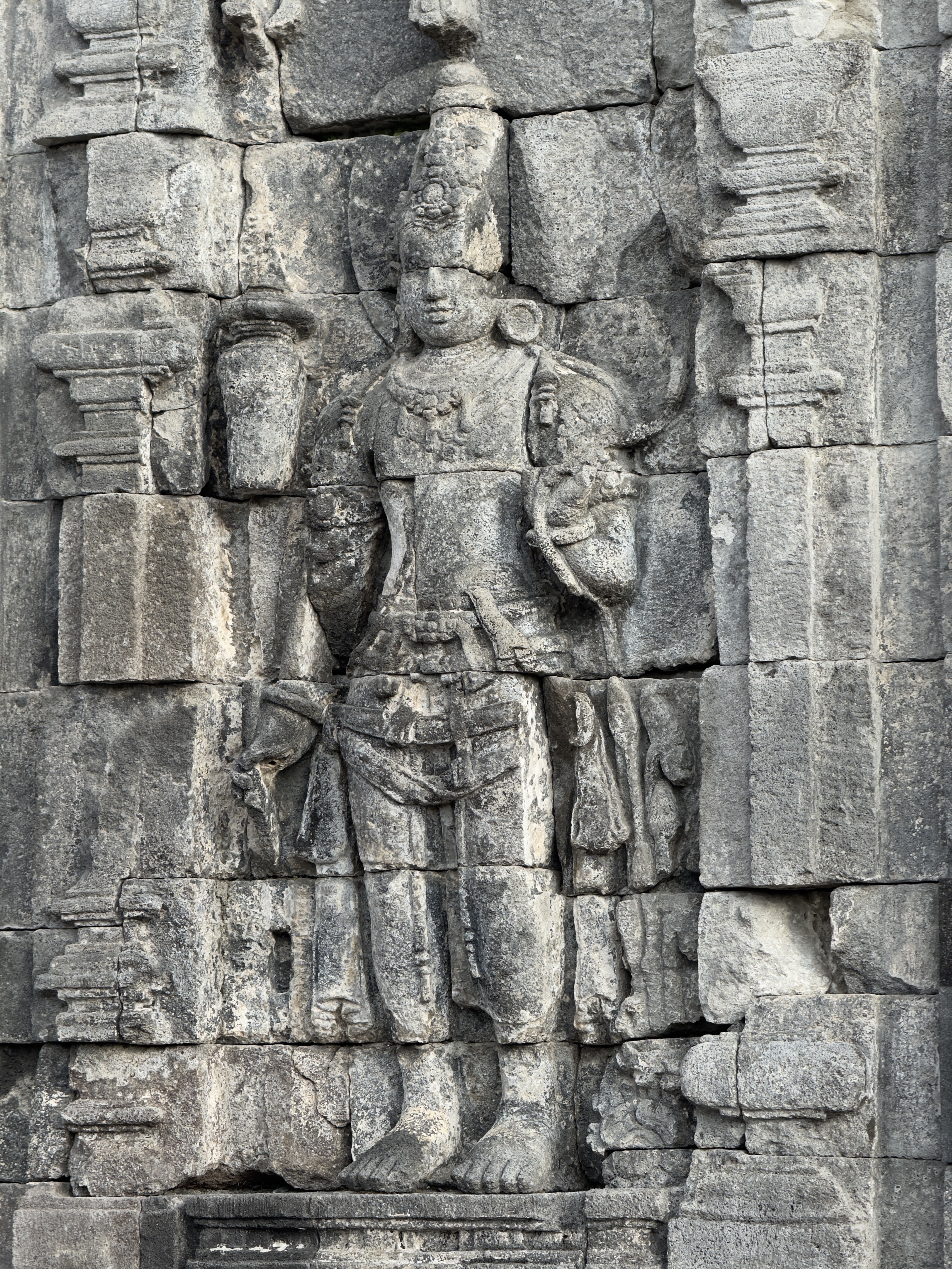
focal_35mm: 120
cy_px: 634
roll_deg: -1.2
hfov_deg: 12.3
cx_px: 476
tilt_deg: +7.6
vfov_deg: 16.4
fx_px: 4400
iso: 50
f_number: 2.8
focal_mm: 15.66
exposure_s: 1/351
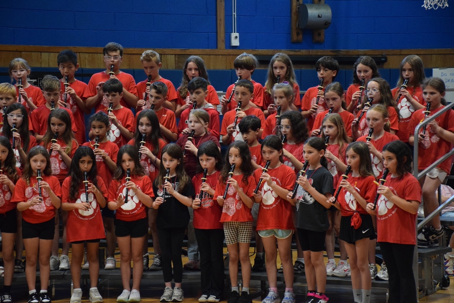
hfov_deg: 19.5
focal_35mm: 105
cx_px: 227
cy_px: 152
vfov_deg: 13.0
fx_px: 1324
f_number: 5
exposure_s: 1/200
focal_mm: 70
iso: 3200
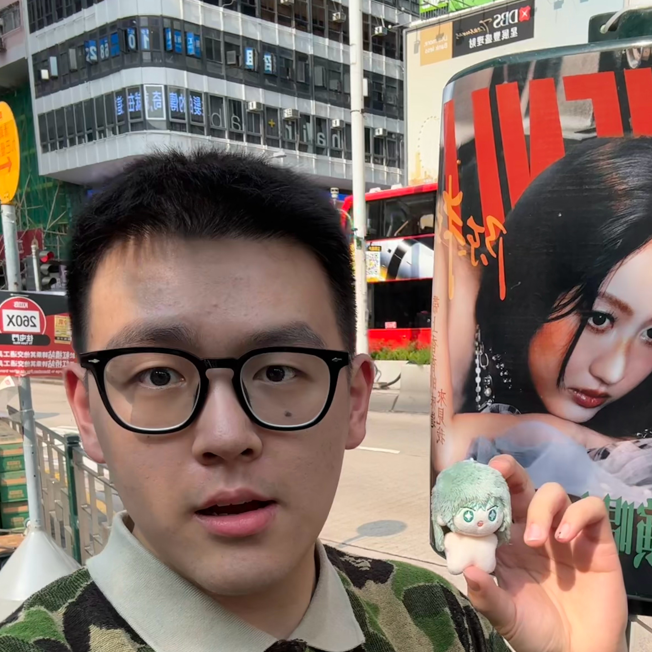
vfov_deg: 45.5
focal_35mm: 35
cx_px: 401
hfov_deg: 46.9
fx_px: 746
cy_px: 492
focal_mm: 2.69
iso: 25
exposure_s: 1/470
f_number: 1.9
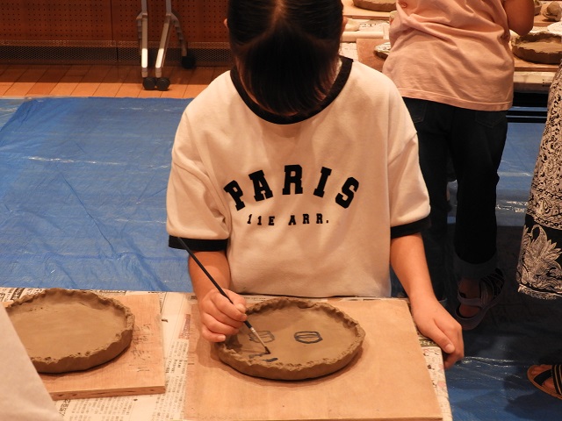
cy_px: 210
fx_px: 1136
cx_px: 281
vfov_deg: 21.0
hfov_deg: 27.8
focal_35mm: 70
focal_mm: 12.5
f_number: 4.5
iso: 400
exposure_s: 1/30
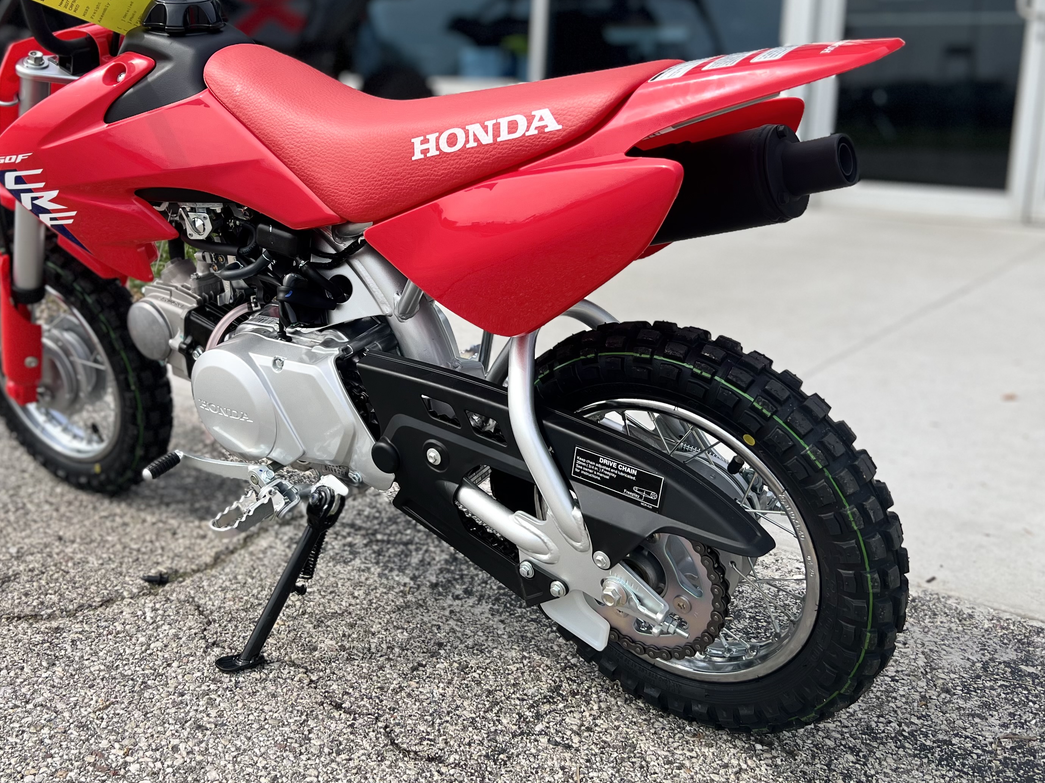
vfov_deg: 37.5
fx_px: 1147
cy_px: 293
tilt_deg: -9.2
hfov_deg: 48.7
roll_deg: -0.9
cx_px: 418
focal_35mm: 38
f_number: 1.5
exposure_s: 1/2404
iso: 50
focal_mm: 5.7
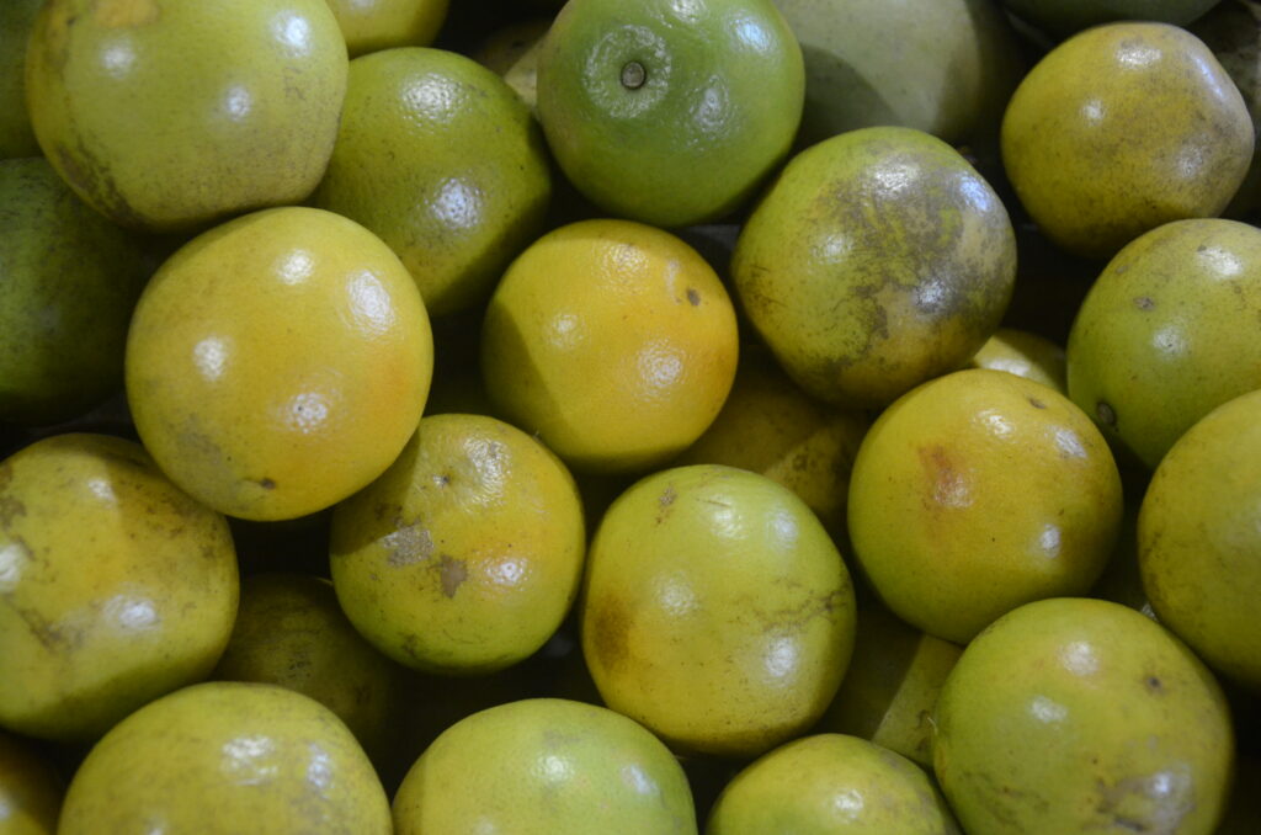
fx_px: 1678
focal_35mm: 48
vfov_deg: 27.9
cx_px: 630
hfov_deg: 41.2
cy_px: 418
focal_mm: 32
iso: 3200
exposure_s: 1/100
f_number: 4.5
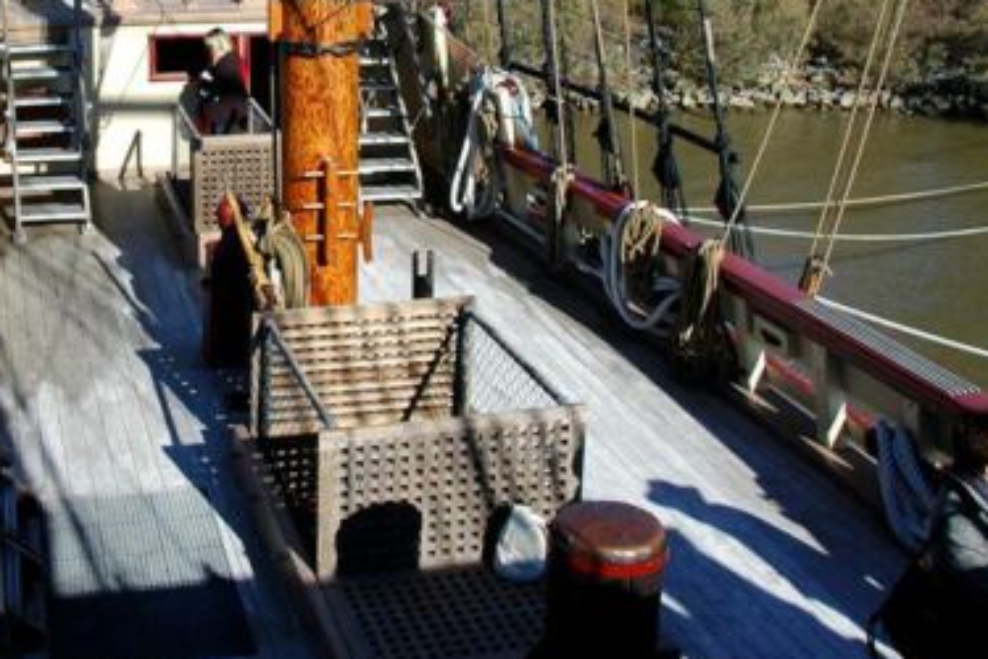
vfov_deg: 28.5
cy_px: 120
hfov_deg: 41.2
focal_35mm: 46
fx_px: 1262
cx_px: 221
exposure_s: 1/250
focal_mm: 18
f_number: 10
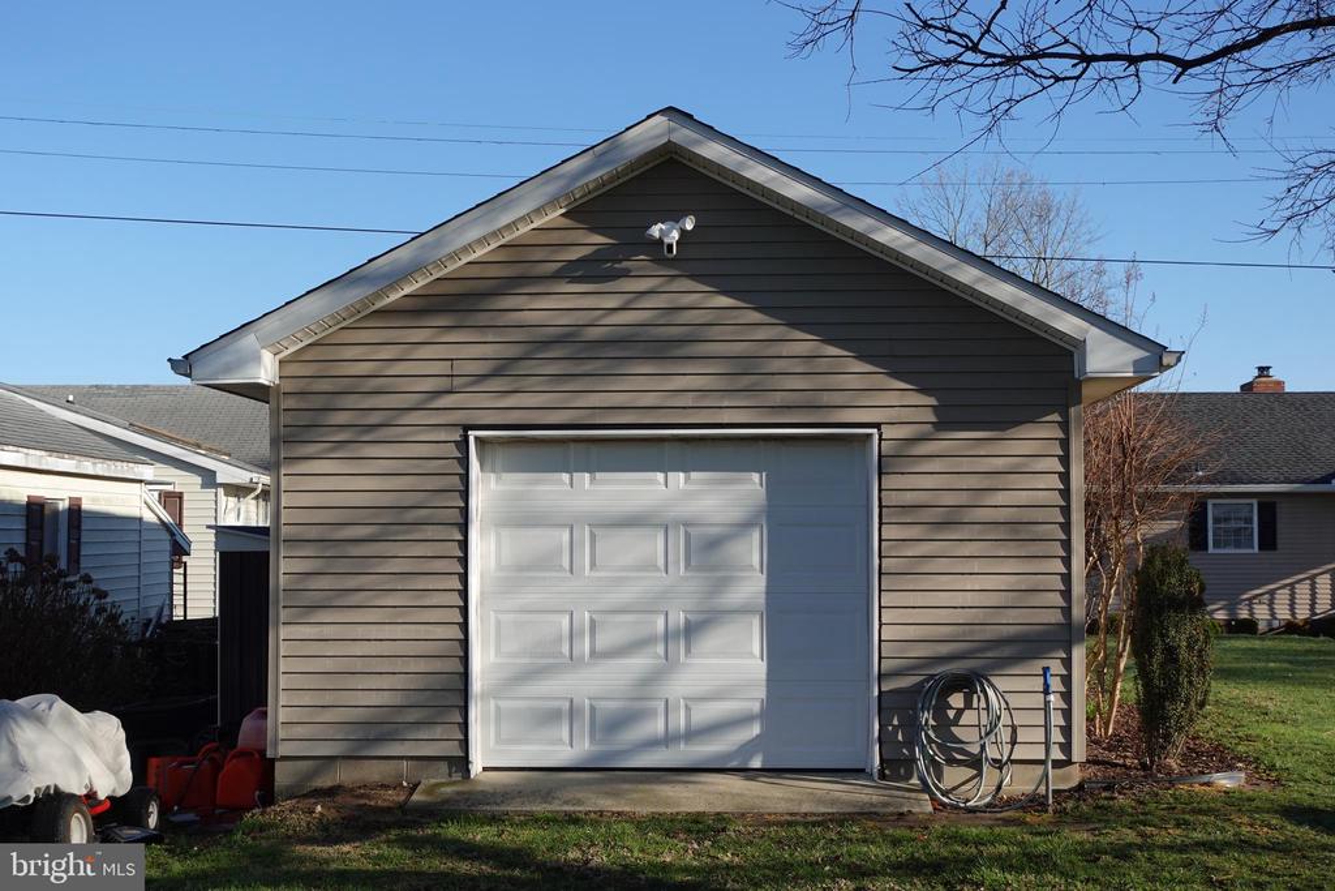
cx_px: 668
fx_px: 1854
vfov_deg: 27.0
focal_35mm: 50
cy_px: 446
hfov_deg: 39.6
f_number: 4
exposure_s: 1/800
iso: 125
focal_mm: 18.79
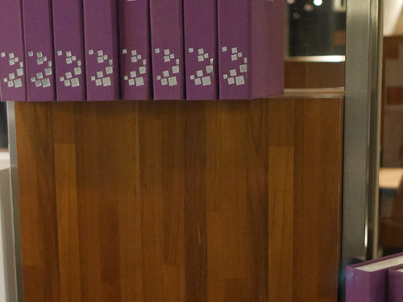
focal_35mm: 72
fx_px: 838
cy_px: 219
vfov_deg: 20.3
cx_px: 165
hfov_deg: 27.0
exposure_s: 1/60
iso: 2500
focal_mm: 15
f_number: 1.7
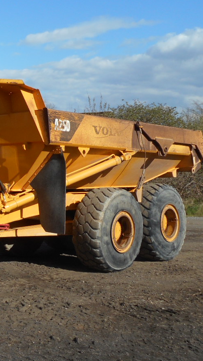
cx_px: -44
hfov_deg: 19.7
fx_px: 545
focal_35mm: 57
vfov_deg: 36.5
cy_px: 152
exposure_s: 1/800
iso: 80
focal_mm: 5.2
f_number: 4
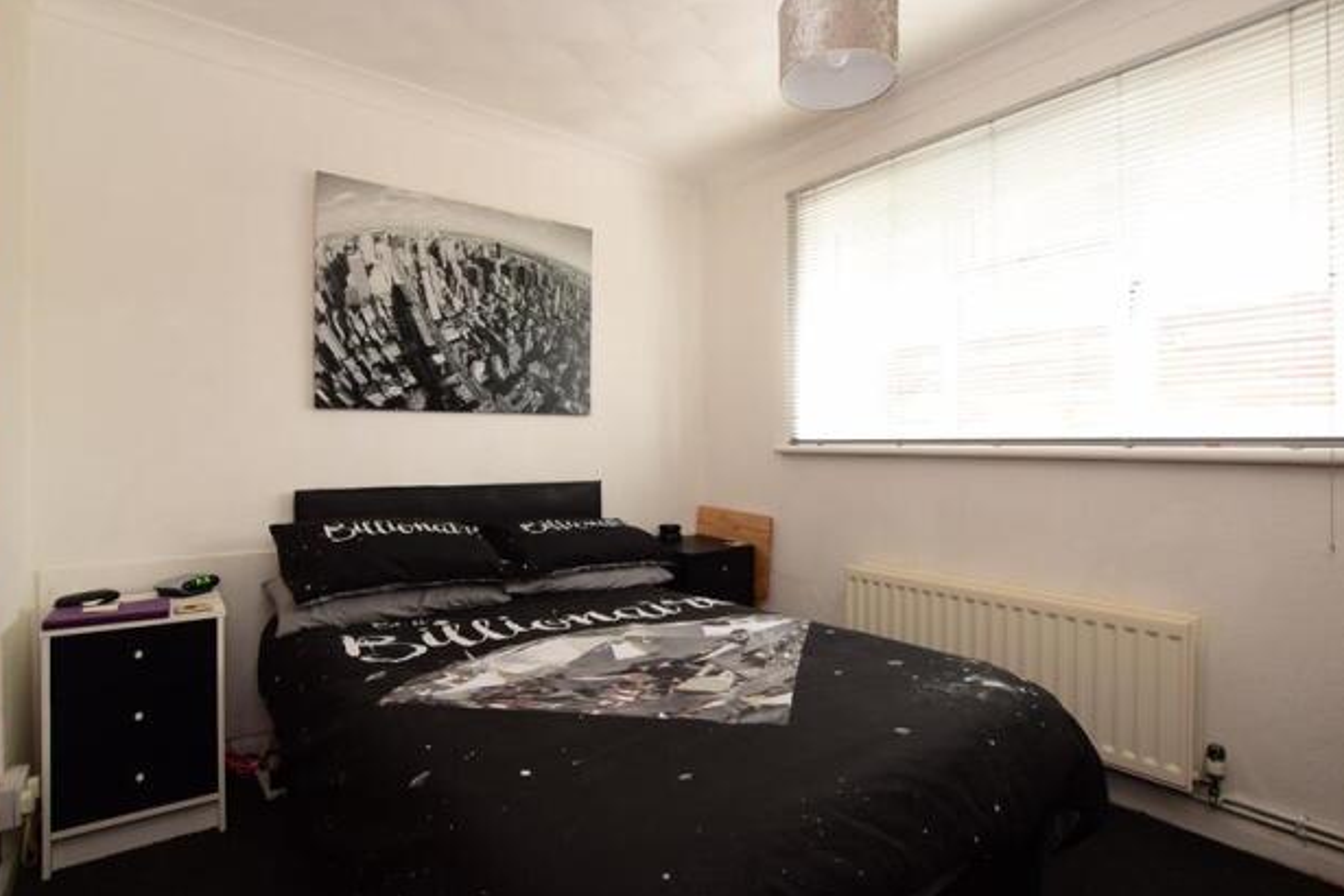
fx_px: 597
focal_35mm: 16
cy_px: 436
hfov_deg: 96.7
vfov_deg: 73.7
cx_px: 660
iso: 400
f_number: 8
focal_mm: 10
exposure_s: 1/1.3
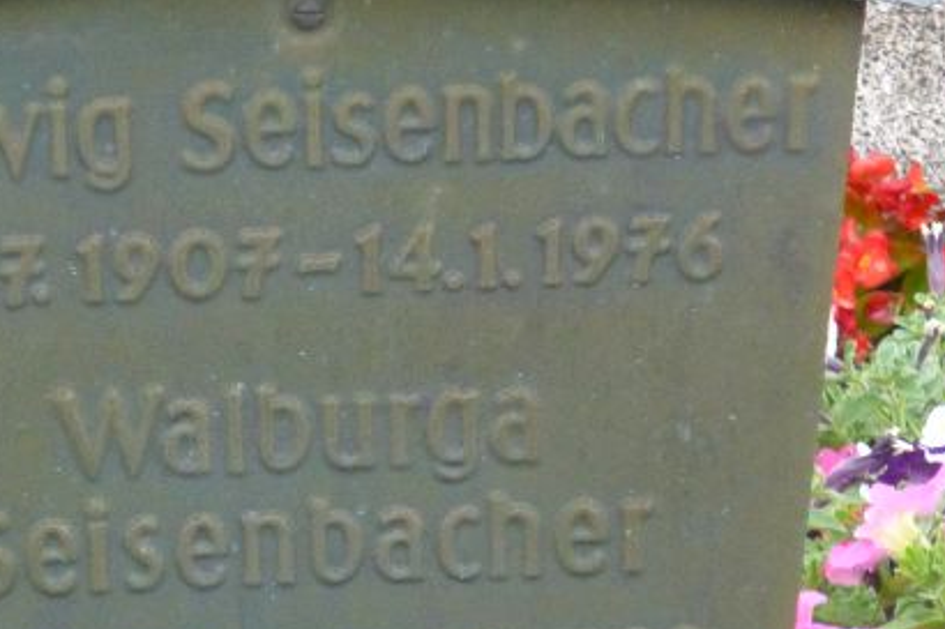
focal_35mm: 295
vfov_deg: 4.6
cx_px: 390
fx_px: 7740
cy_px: 598
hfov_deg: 7.0
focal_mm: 19.4
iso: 500
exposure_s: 1/160
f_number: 5.3
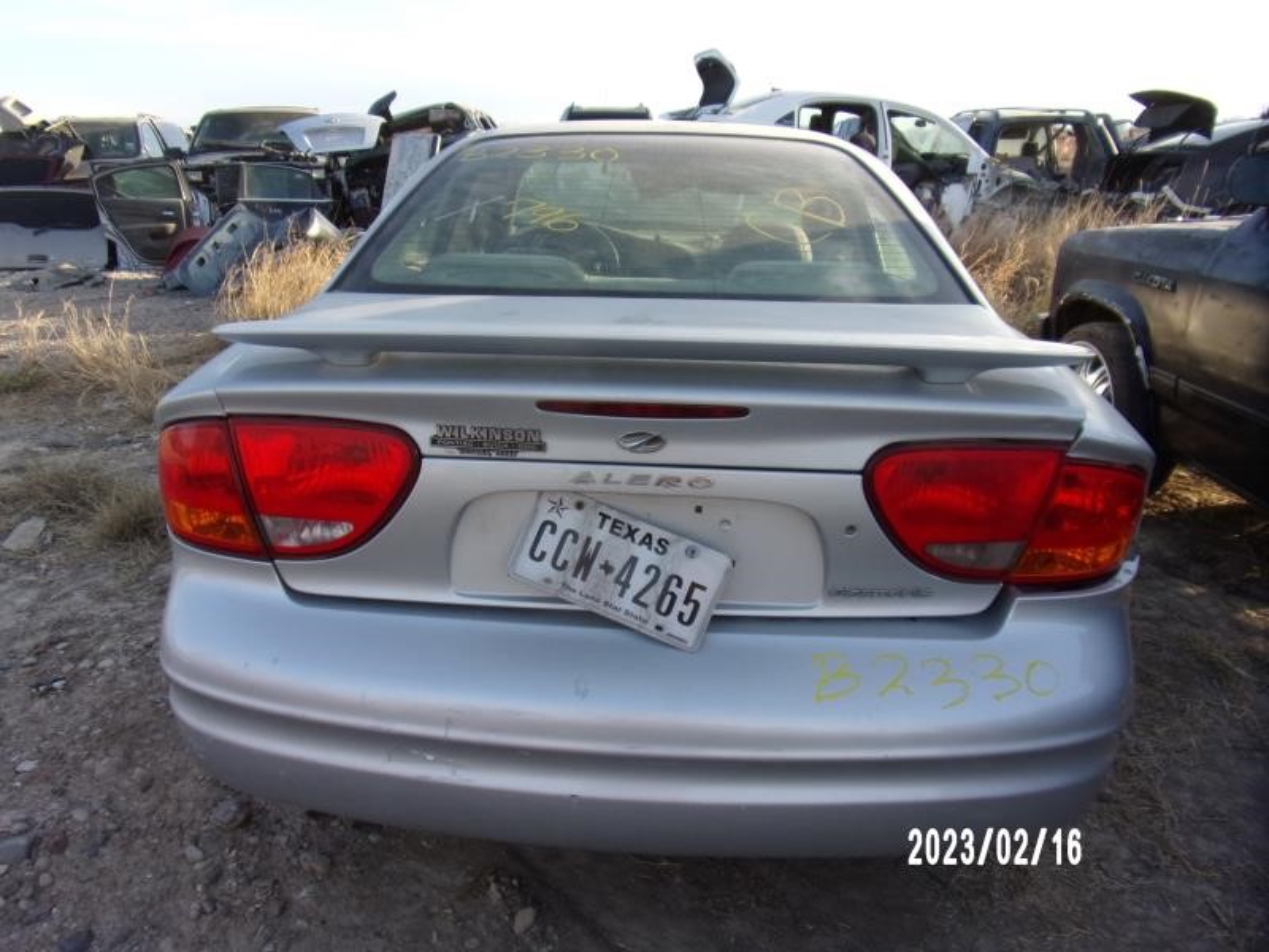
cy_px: 476
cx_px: 634
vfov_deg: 56.8
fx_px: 880
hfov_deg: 71.6
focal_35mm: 24
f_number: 3.3
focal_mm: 4.3
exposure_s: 1/240
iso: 80
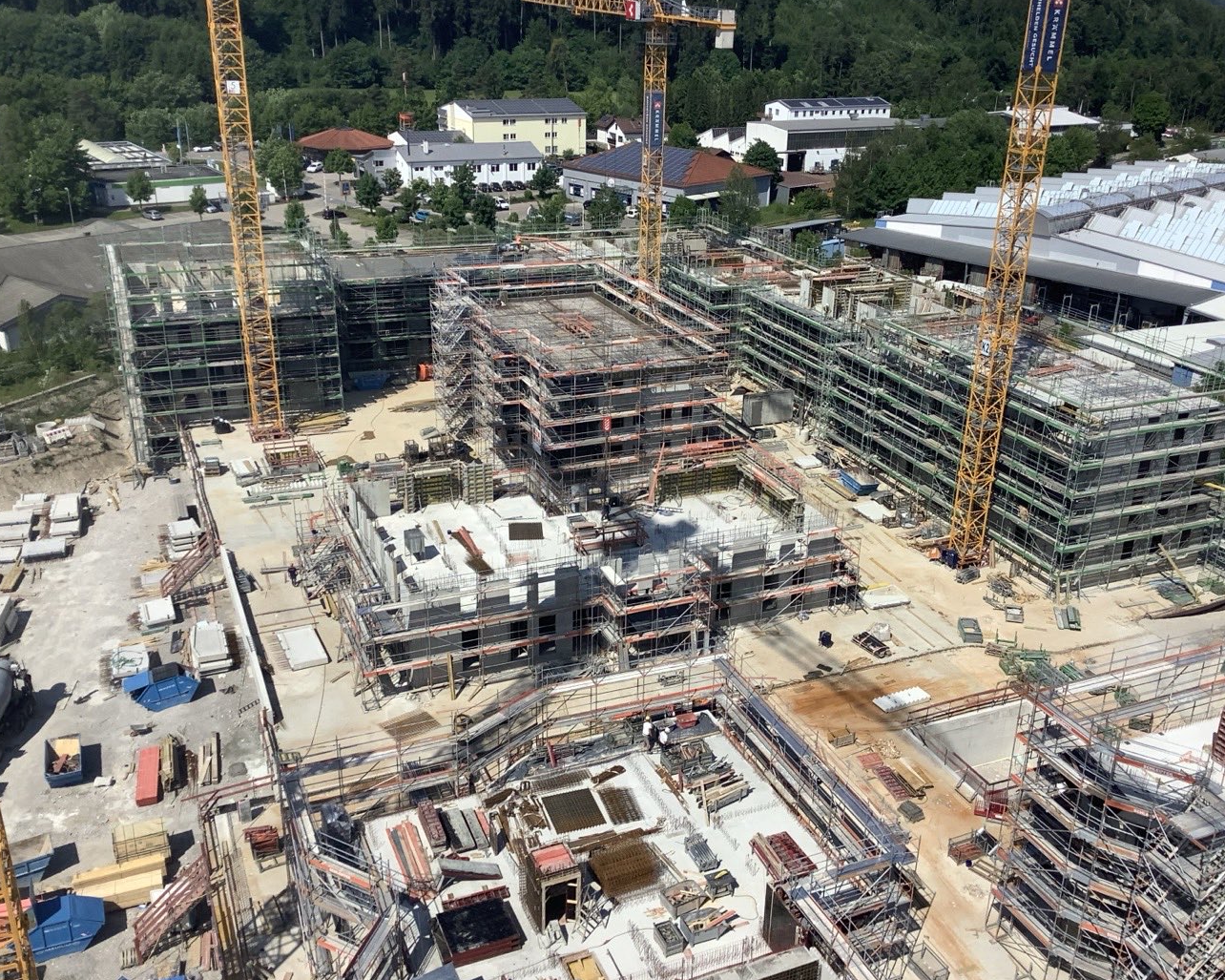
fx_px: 1196
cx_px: 657
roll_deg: -3.1
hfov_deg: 54.2
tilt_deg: -25.7
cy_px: 490
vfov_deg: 44.5
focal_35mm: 33
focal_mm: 3.3
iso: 25
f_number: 2.4
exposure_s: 1/2551
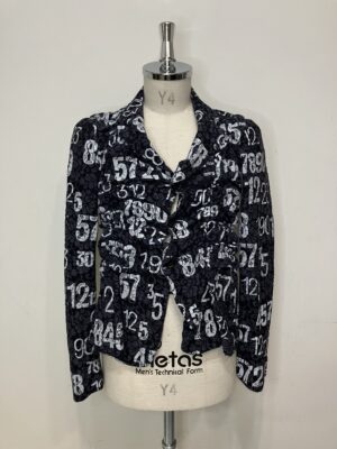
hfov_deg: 49.7
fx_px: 363
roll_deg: +0.6
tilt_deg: -11.3
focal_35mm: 28
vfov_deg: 63.4
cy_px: 224
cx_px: 168
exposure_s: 1/50
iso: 80
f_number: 1.8
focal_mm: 3.99
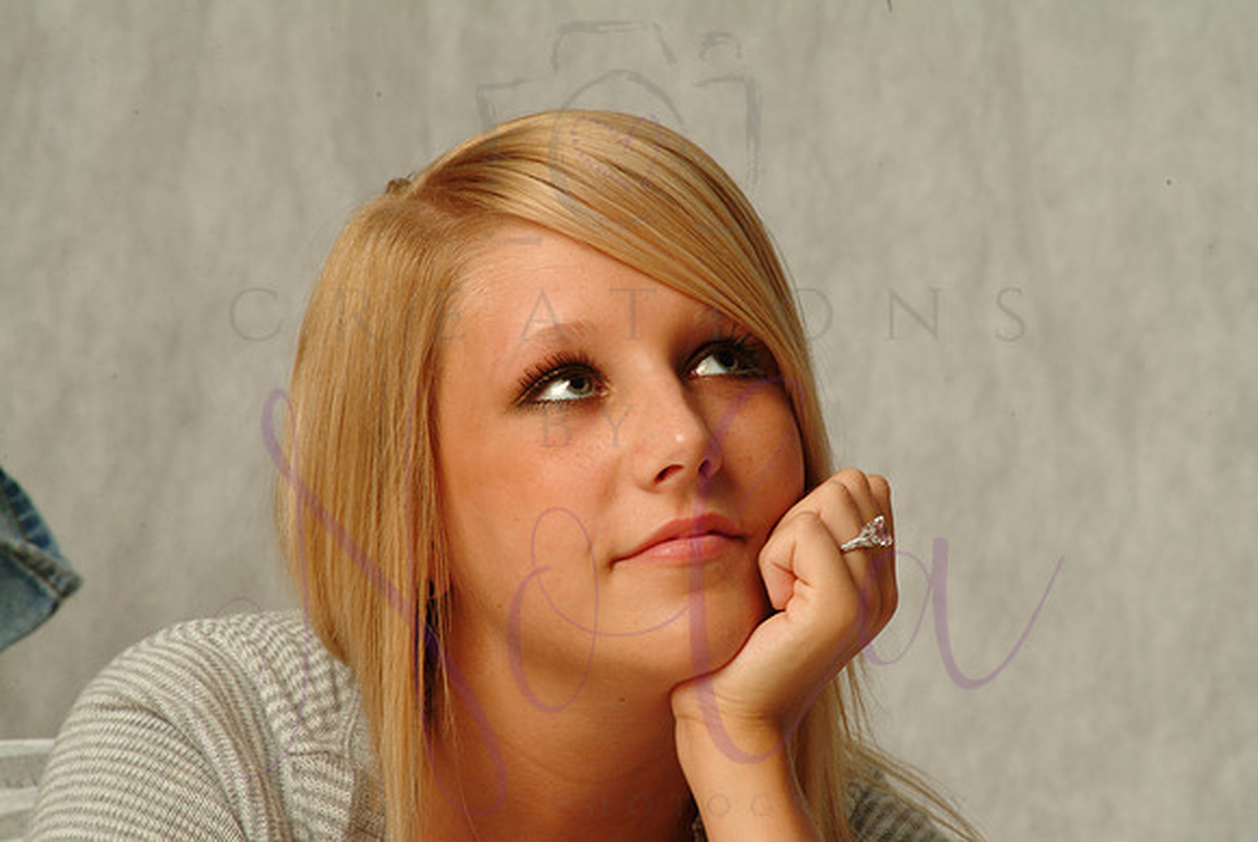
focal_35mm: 300
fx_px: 10494
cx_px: 629
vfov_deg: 4.6
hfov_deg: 6.9
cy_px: 421
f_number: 13
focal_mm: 200
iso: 400
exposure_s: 1/125
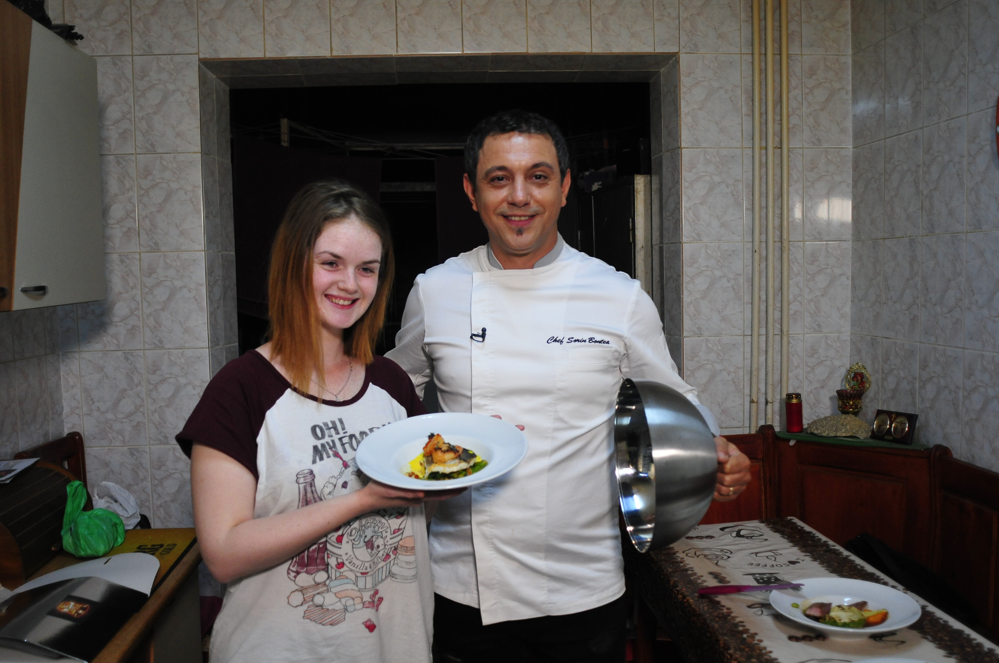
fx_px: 831
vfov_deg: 43.5
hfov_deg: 62.0
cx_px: 500
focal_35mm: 30
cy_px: 332
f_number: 2.8
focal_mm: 20
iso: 800
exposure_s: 1/200
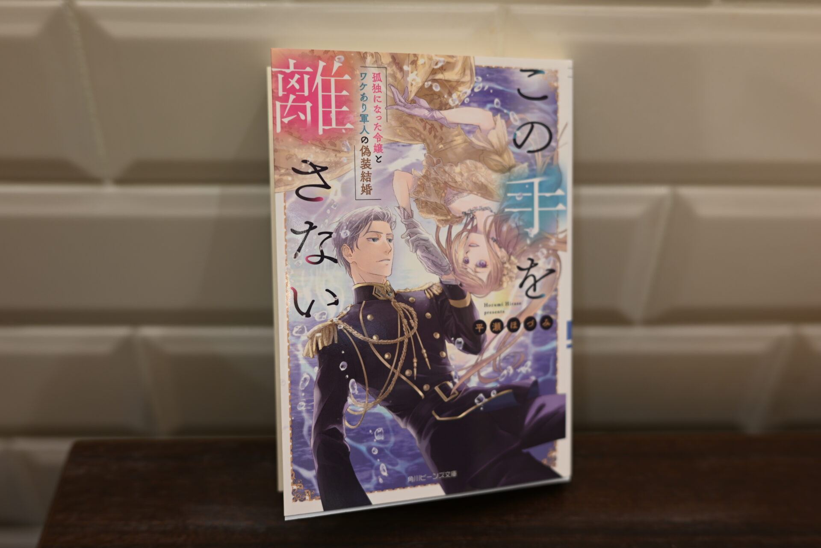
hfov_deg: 48.4
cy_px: 274
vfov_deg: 33.4
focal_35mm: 40
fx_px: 913
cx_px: 410
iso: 100
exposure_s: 1/50
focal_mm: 40
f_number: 3.2
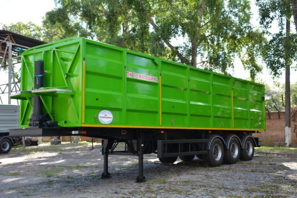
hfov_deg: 43.6
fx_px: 371
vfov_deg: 29.9
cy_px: 99
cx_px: 148
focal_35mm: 45
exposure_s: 1/160
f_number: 6.3
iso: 200
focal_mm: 30
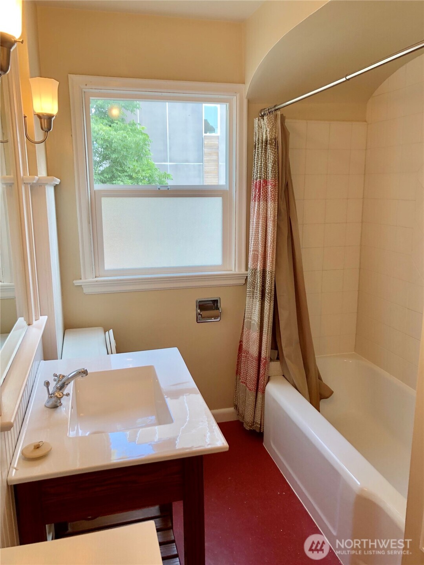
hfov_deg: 49.7
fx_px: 457
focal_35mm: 28
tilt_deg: -12.1
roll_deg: +0.6
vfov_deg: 63.4
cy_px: 282
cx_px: 212
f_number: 1.8
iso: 64
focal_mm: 3.99
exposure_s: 1/120
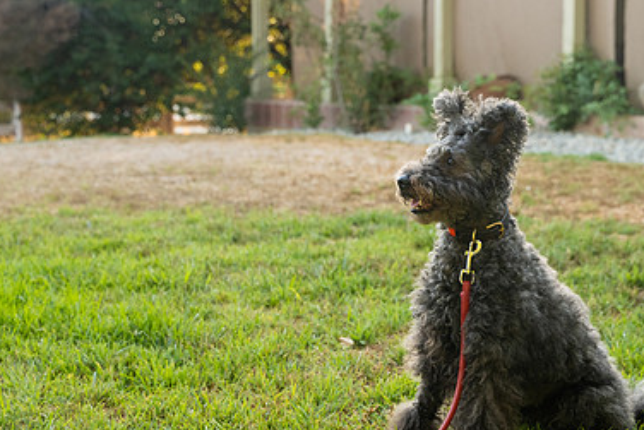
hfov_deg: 27.3
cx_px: 391
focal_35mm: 74
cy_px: 220
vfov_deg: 18.4
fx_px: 1324
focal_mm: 48
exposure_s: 1/500
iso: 800
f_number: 4
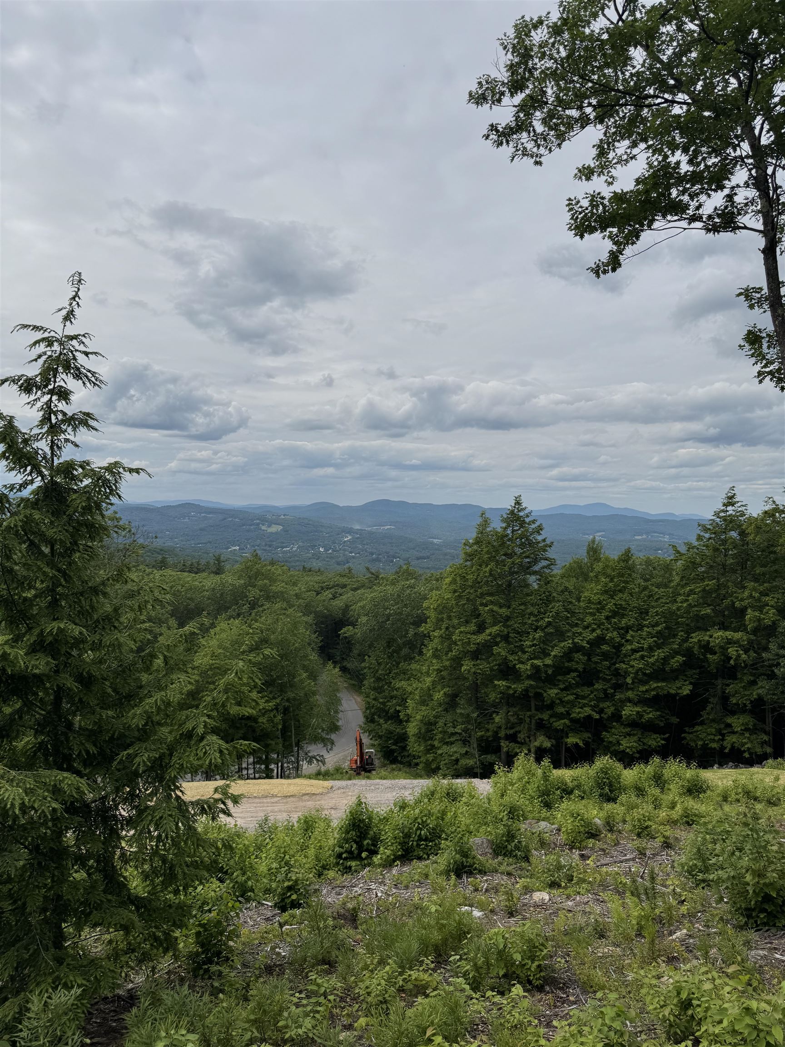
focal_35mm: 24
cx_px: 392
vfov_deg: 71.6
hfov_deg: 56.8
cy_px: 524
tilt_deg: +0.2
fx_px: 726
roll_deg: -1.2
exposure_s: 1/9009
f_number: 1.78
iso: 80
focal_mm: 6.76
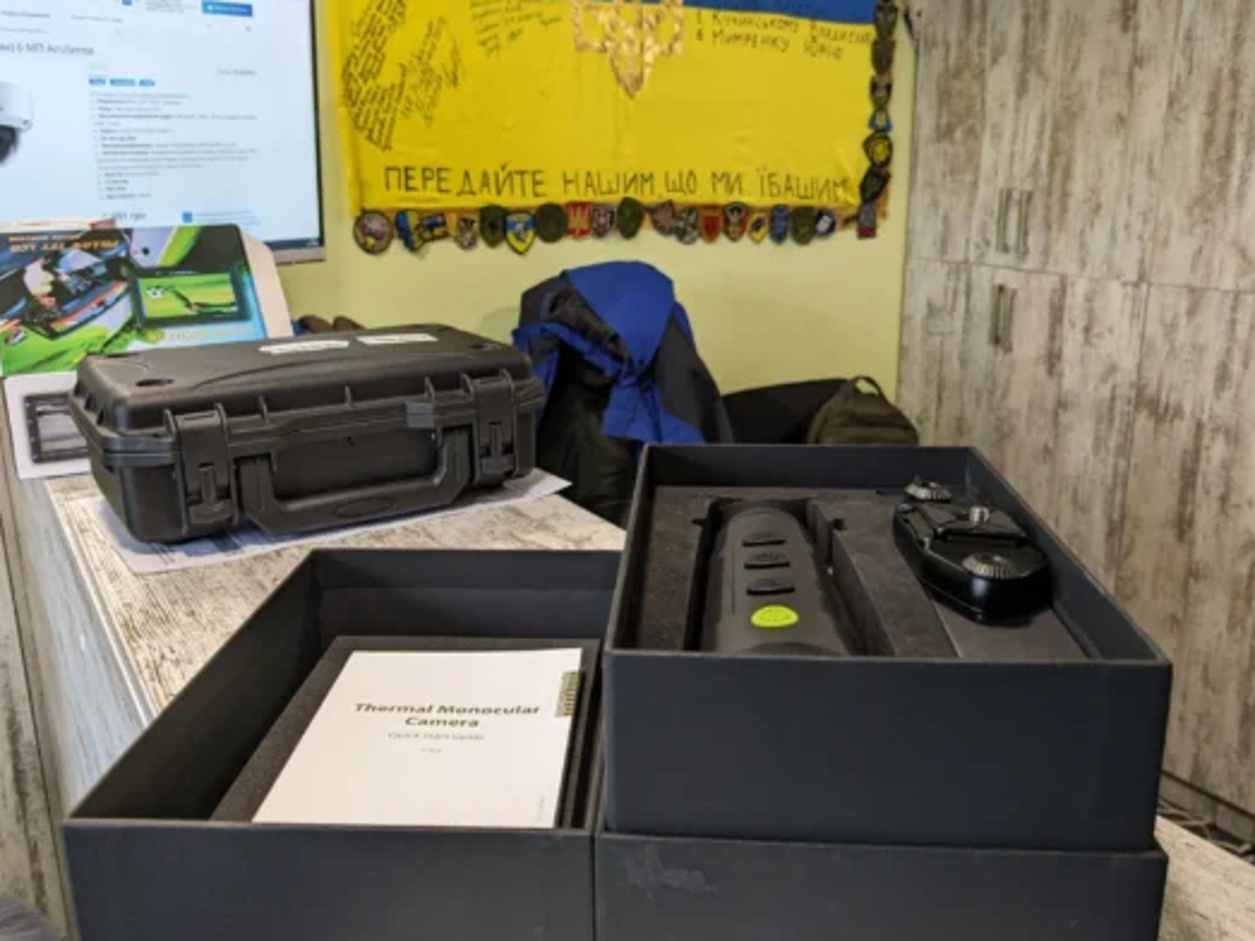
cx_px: 607
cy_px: 449
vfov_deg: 45.4
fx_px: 1124
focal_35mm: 31
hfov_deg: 58.4
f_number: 1.73
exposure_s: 1/50
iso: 66
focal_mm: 4.38
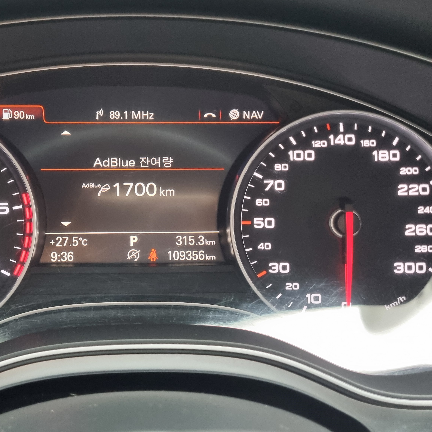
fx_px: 565
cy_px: 177
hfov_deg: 41.0
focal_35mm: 40
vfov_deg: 41.7
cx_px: 126
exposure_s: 1/40
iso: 400
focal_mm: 5.4
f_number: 1.8
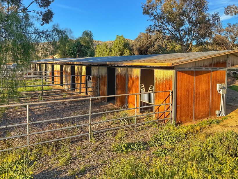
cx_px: 130
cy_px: 74
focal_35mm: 30
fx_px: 206
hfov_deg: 59.9
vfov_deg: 46.6
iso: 80
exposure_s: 1/2370
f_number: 1.78
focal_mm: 6.76
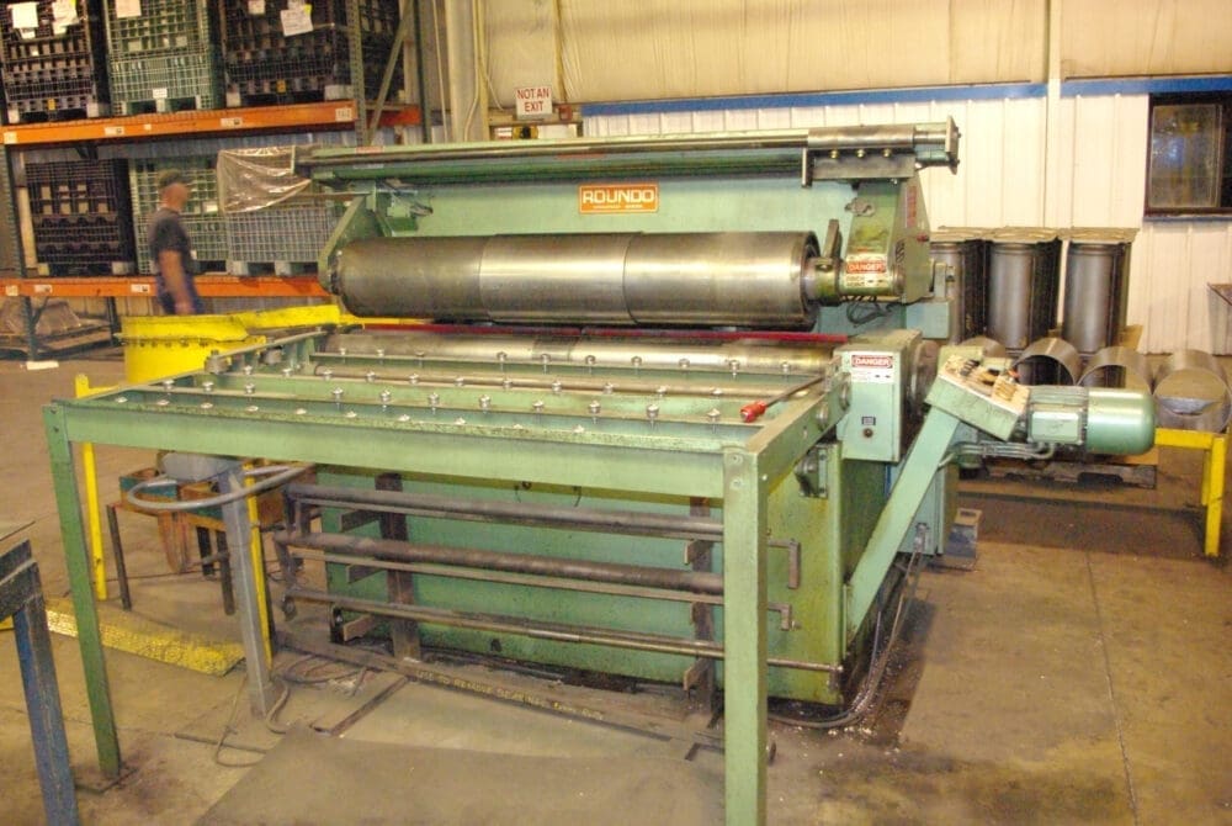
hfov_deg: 60.2
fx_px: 1062
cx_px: 616
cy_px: 413
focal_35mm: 31
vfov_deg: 42.5
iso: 3200
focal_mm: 21.25
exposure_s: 1/30
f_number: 4
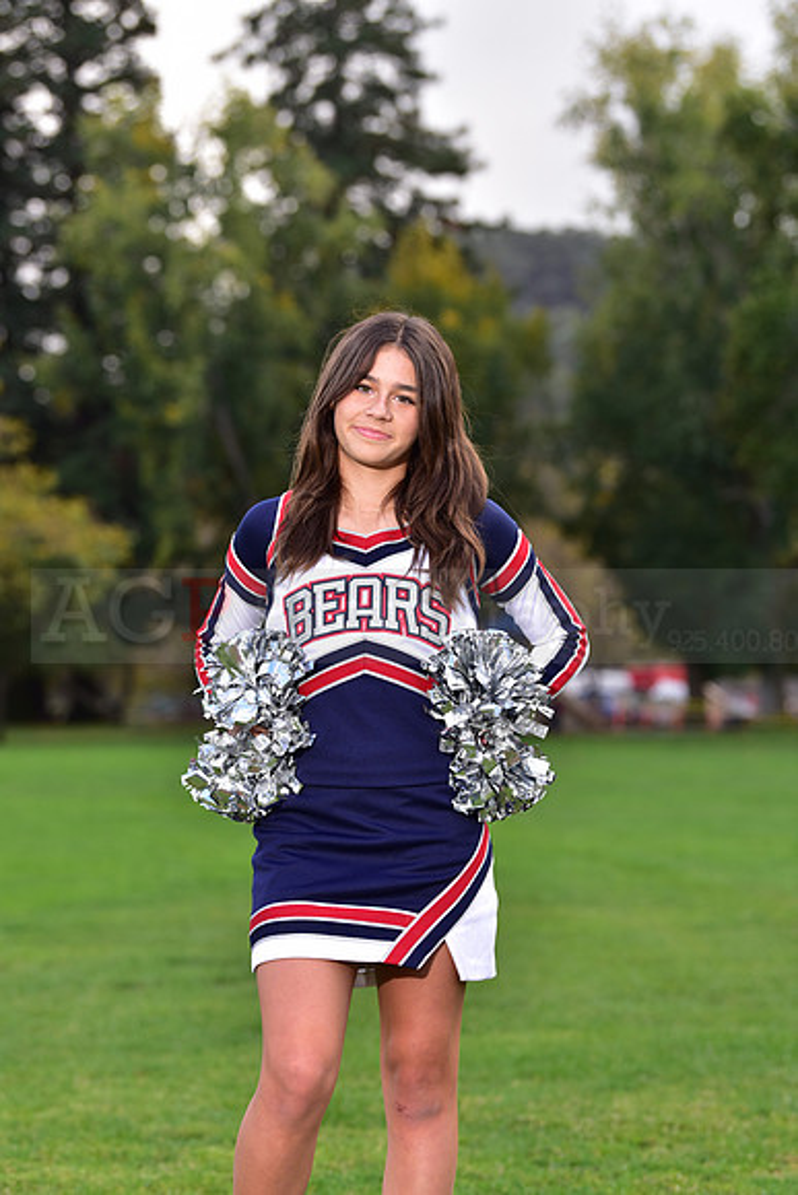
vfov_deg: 18.6
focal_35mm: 110
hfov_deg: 12.5
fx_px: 3655
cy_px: 598
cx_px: 399
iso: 200
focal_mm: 110
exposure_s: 1/250
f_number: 4.5
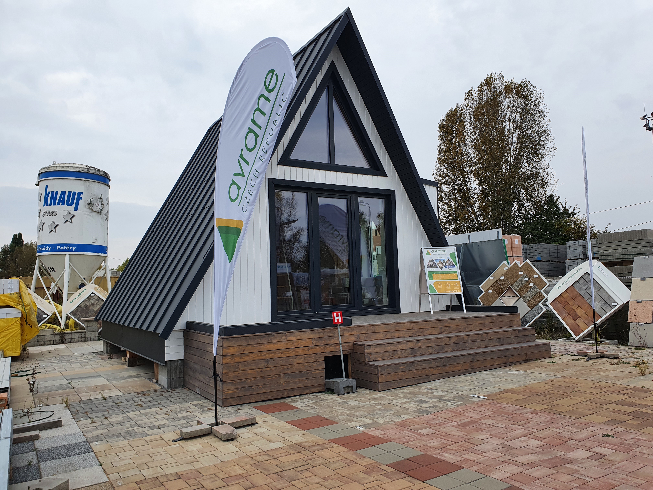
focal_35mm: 26
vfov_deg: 53.1
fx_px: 490
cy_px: 245
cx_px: 326
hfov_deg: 67.3
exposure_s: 1/798
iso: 50
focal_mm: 4.32
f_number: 2.4
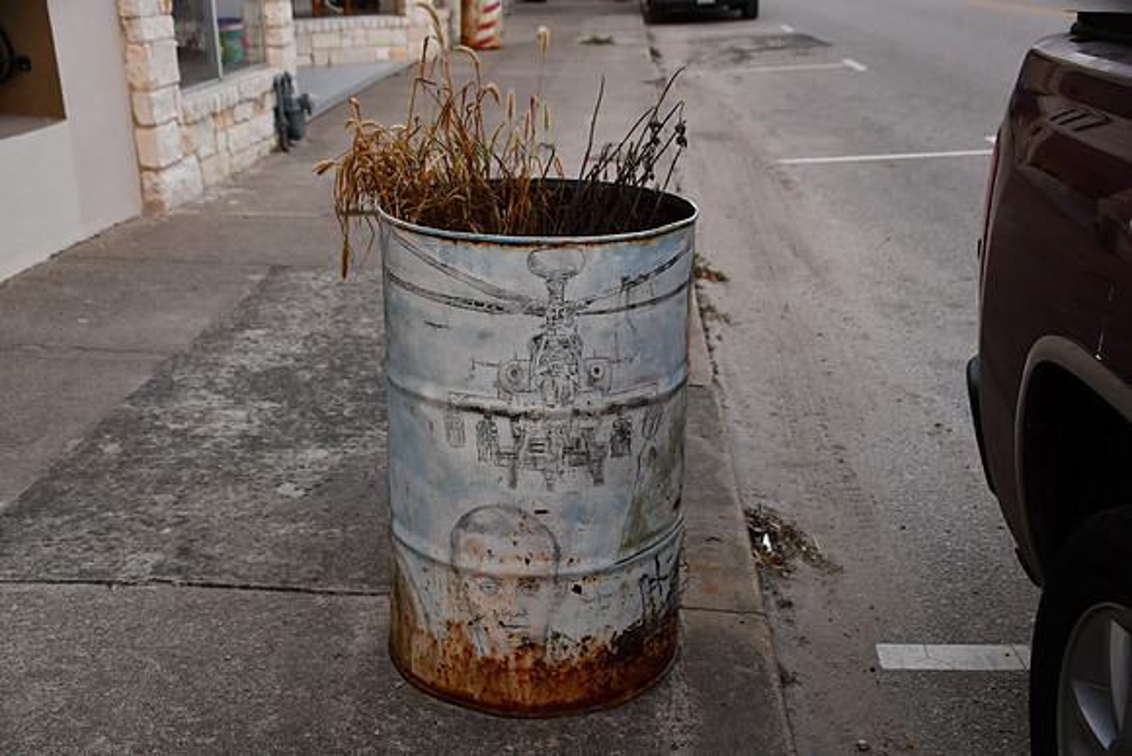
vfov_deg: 31.9
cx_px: 566
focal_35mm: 42
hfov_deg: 46.4
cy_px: 378
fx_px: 1321
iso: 400
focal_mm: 28
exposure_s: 1/250
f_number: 4.5
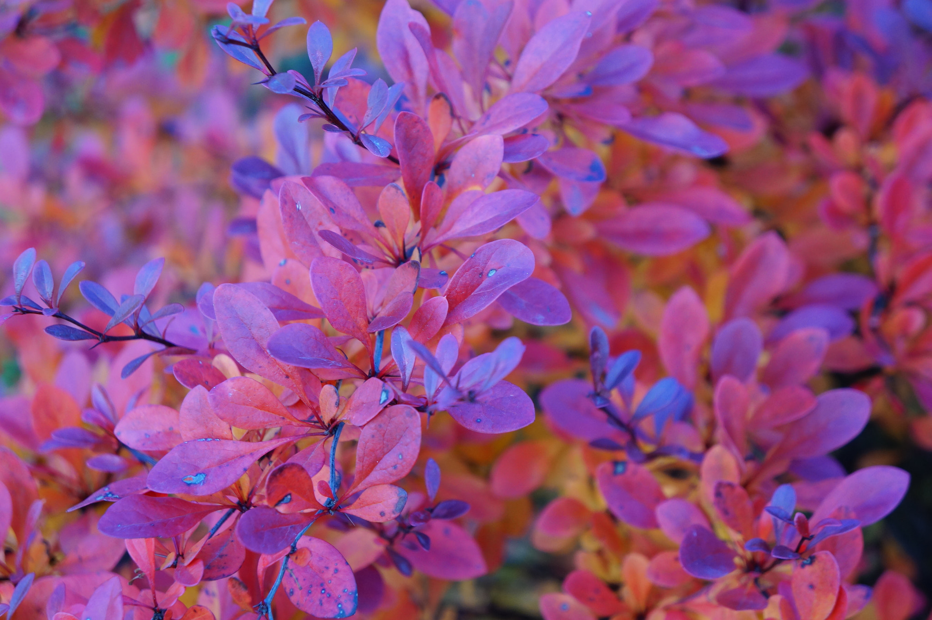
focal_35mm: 78
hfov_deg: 26.0
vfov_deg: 17.5
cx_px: 466
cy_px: 310
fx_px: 2018
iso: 500
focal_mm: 52
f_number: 5
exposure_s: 1/100
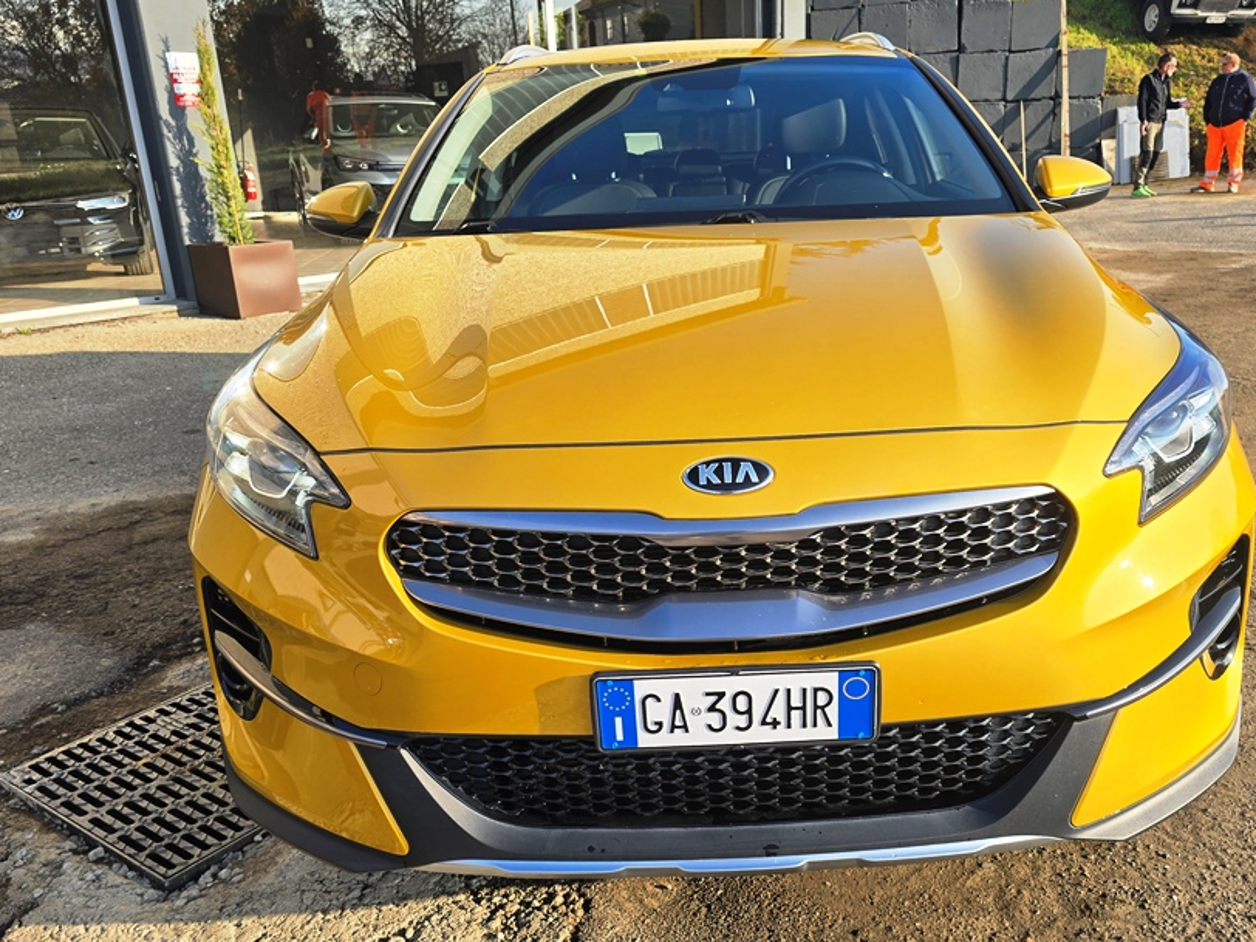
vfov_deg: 48.1
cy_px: 535
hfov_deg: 61.5
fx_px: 1052
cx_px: 695
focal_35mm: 29
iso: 12
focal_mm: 6.3
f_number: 1.7
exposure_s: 1/355
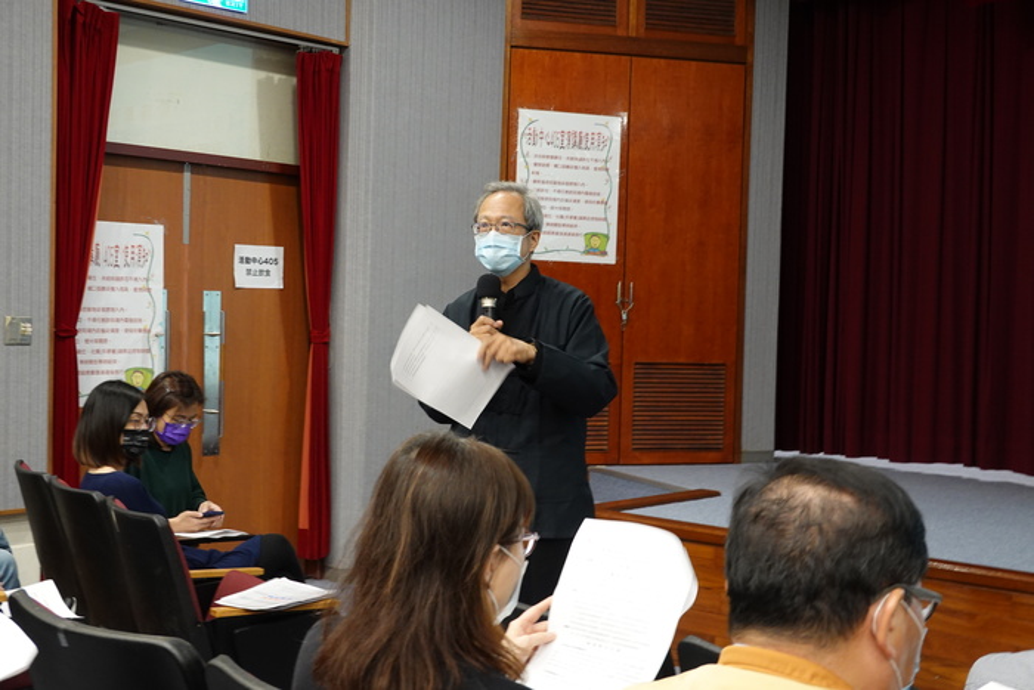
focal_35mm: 48
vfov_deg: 28.1
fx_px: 1379
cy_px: 345
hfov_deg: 41.1
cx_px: 517
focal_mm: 17.88
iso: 800
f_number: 4
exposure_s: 1/15
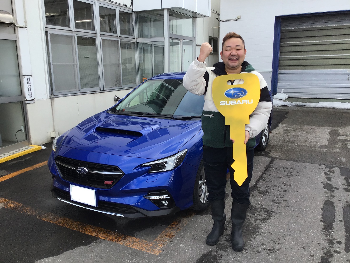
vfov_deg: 45.4
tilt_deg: -13.4
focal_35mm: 31
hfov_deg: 58.4
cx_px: 175
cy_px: 132
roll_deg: +1.1
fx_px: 313
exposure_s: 1/543
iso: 25
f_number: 2.4
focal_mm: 3.3
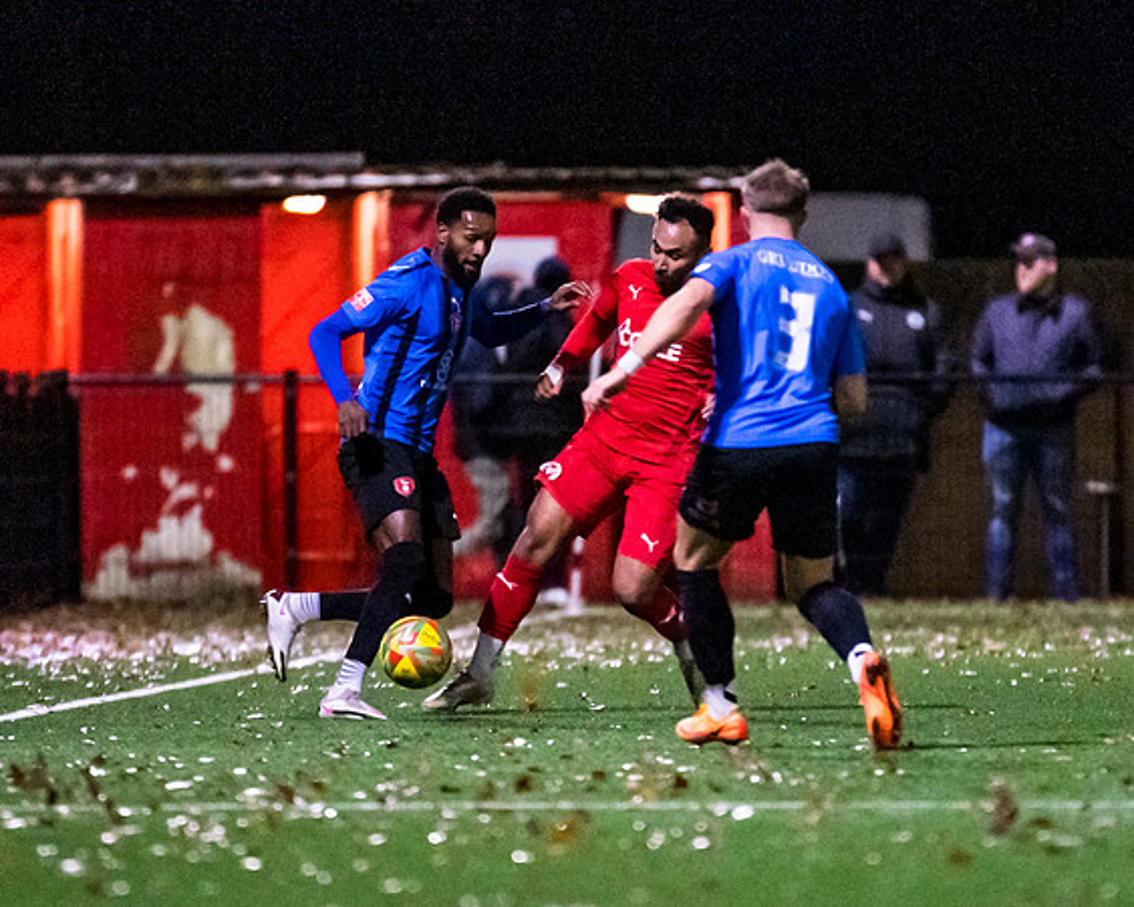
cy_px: 453
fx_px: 22710
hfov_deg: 2.9
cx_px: 631
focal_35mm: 677
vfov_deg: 2.3
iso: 8000
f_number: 2.8
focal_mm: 300
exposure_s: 1/1000
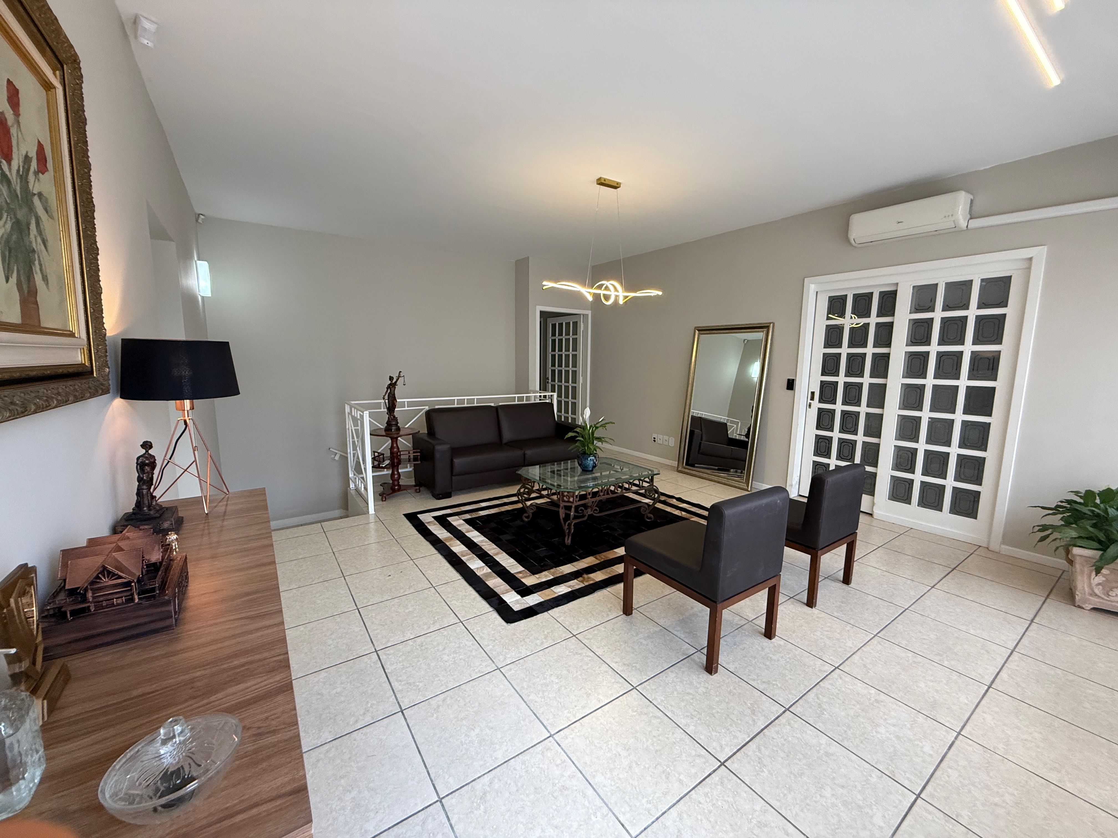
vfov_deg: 85.7
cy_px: 419
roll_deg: -0.6
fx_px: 452
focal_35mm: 14
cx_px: 559
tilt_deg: -8.4
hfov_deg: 102.1
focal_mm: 2.22
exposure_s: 1/120
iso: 250
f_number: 2.2
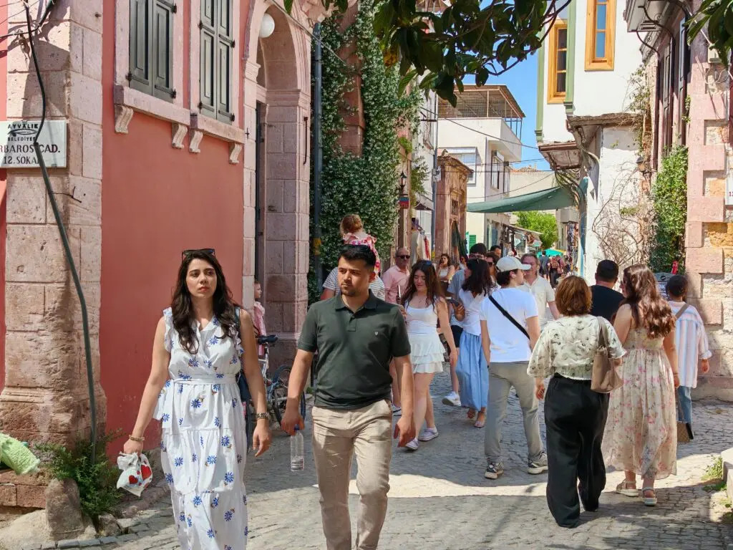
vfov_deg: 30.3
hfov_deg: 39.7
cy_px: 275
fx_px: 1016
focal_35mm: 48
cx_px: 366
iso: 50
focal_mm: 6.83
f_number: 2
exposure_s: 1/1800
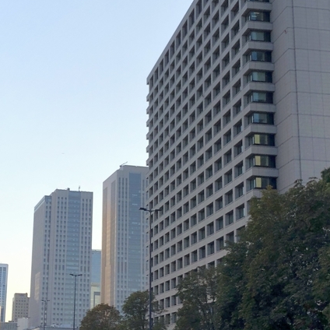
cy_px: 153
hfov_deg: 24.5
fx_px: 755
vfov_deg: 24.7
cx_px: 93
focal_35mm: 70
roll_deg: -2.0
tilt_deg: +21.9
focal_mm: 4
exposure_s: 1/1845
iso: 20
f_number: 1.8
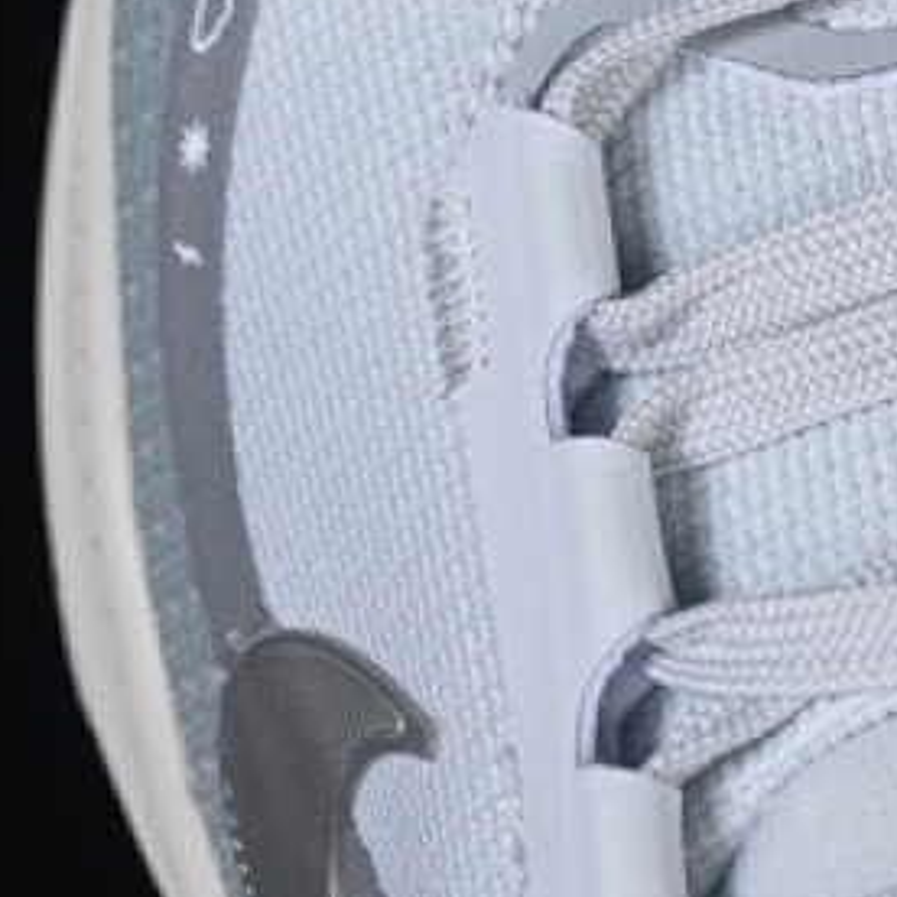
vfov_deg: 7.0
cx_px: 848
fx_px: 7300
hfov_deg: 7.0
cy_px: -94
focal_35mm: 249
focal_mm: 50
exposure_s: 1/80
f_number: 7.1
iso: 160
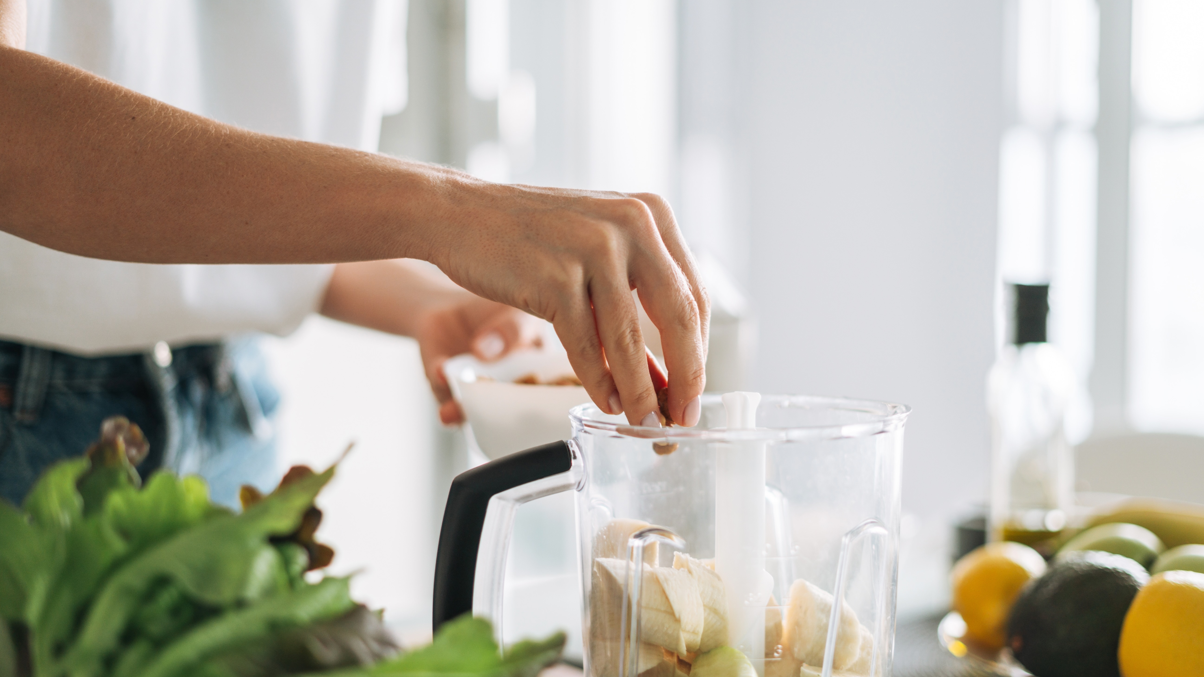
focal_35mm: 53
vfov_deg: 22.6
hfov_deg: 39.2
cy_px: 368
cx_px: 605
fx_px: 1692
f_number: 2
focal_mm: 50
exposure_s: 1/160
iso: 320
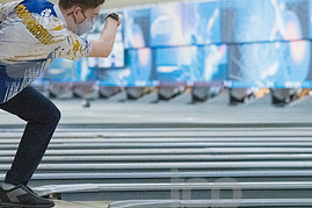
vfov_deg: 5.3
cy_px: 47
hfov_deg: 7.9
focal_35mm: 259
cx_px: 42
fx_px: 2243
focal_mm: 120
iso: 10000
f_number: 4
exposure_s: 1/1000
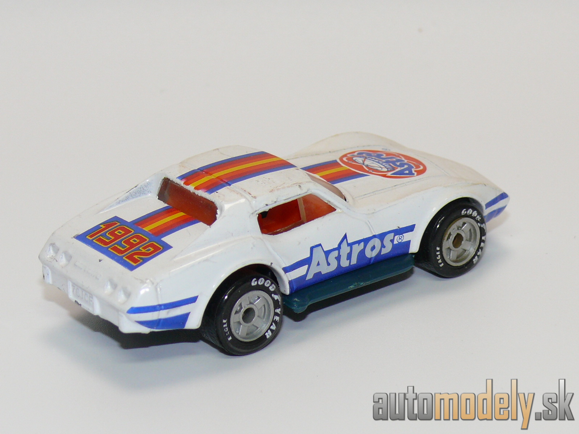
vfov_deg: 11.6
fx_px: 2141
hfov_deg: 15.4
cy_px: 217
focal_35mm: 128
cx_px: 290
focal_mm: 15.2
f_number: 4
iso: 100
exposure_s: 1/30
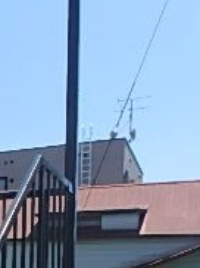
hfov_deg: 18.0
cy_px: 343
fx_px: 571
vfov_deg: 23.5
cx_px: -87
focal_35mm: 74
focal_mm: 3.7
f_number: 6
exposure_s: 1/500
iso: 125
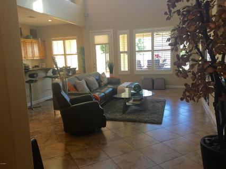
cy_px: 84
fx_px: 189
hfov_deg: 61.7
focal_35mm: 29
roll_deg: +1.2
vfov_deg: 48.2
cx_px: 113
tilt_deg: -6.8
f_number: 2.2
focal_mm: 4.15
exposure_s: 1/30
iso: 40
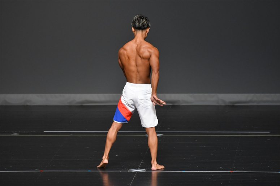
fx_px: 2682
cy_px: 93
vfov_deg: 4.0
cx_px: 140
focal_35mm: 345
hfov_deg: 6.0
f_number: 5.6
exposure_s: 1/400
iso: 2000
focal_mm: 230
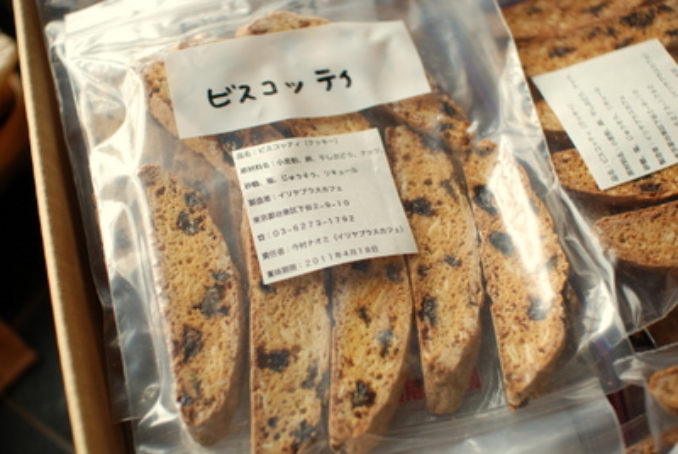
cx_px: 339
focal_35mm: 45
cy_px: 227
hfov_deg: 43.5
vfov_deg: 30.0
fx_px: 849
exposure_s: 1/50
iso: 160
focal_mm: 30
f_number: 2.5
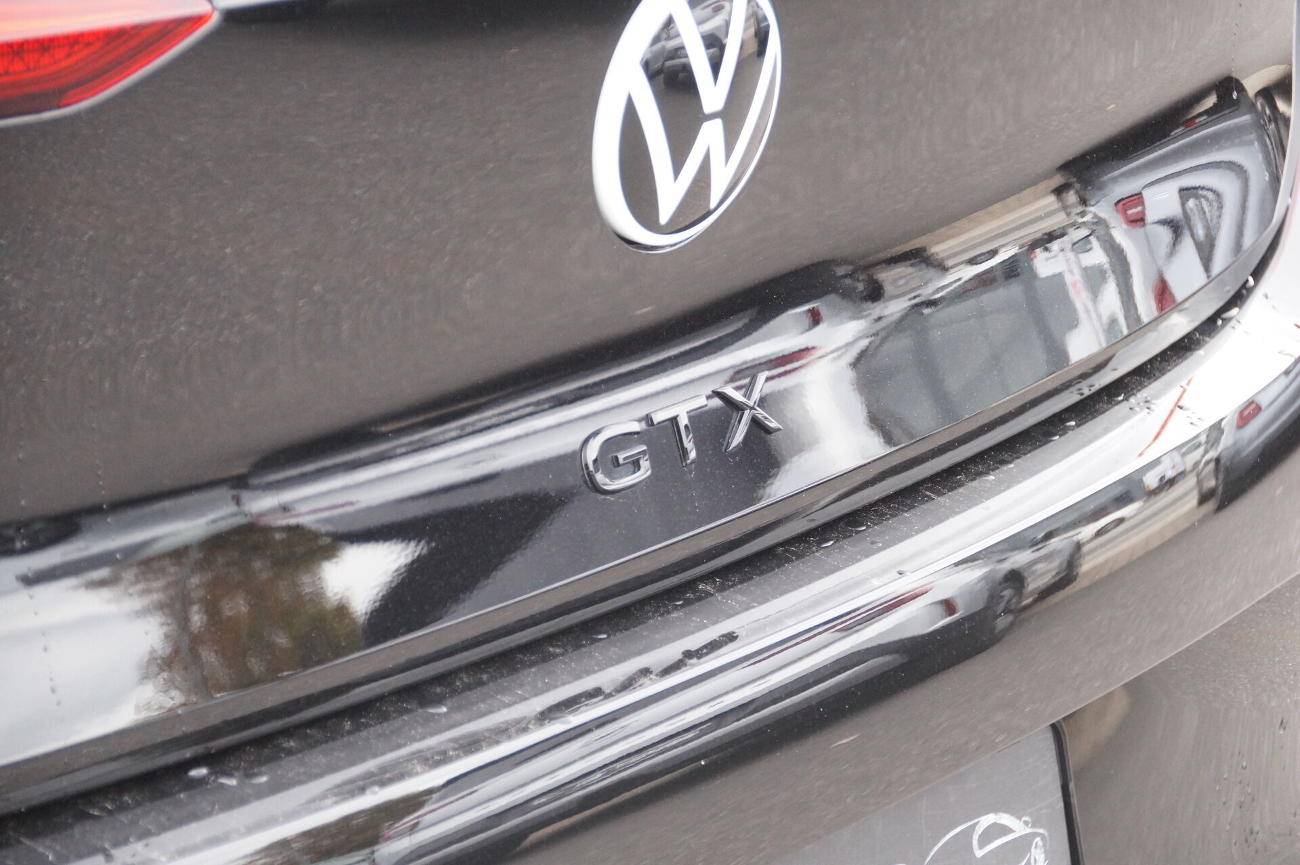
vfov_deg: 10.1
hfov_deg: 15.2
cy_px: 432
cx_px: 650
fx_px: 4872
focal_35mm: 135
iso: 2000
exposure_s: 1/160
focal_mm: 90
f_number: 5.6
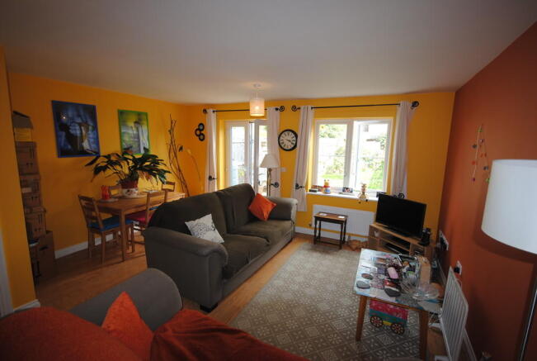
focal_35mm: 17
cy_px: 180
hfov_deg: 92.3
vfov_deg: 69.9
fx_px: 258
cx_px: 268
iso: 200
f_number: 4.2
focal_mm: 11.5
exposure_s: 1/60
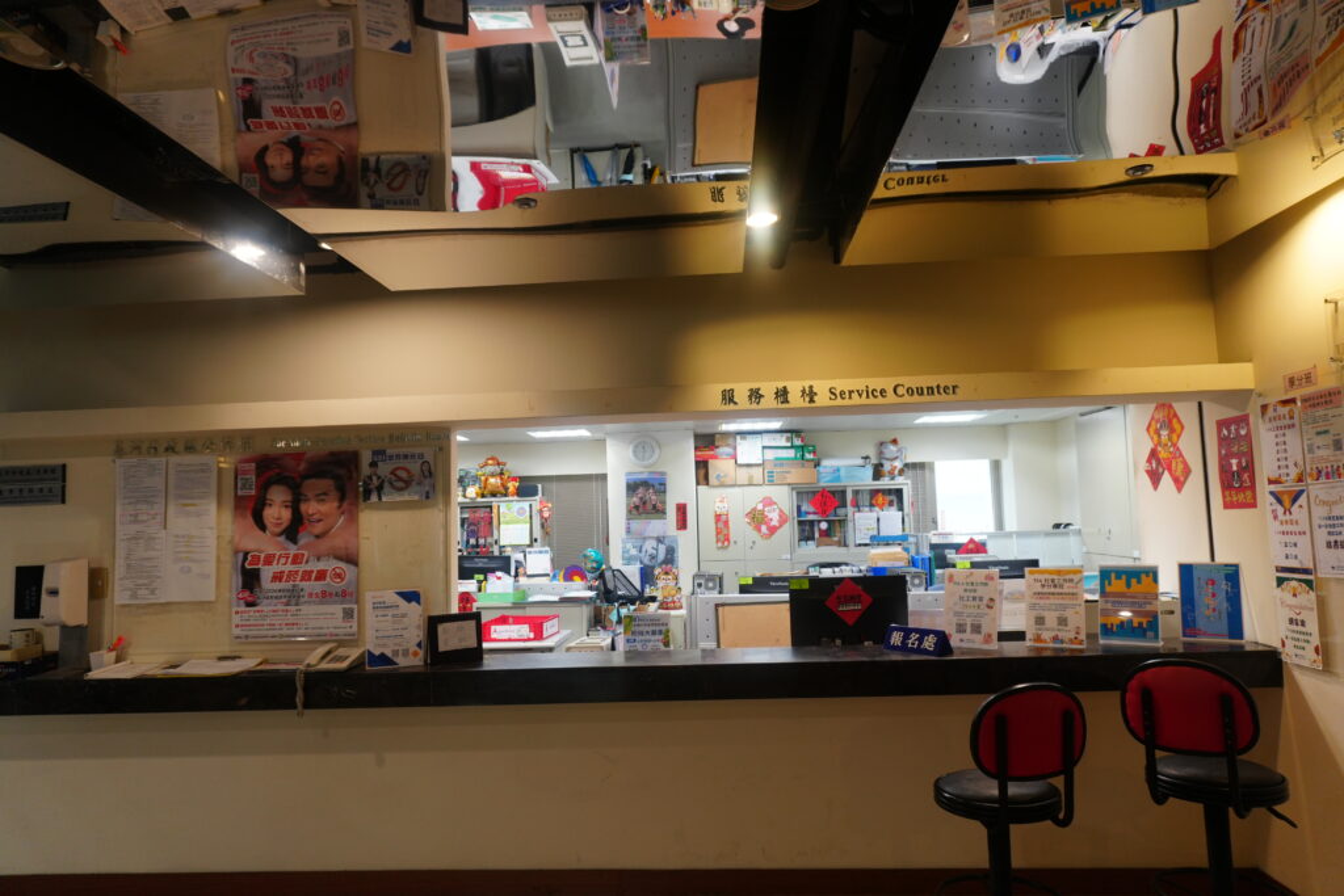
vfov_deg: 53.1
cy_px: 448
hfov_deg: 73.7
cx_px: 672
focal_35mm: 24
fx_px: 896
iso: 500
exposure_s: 1/60
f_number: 4
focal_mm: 16
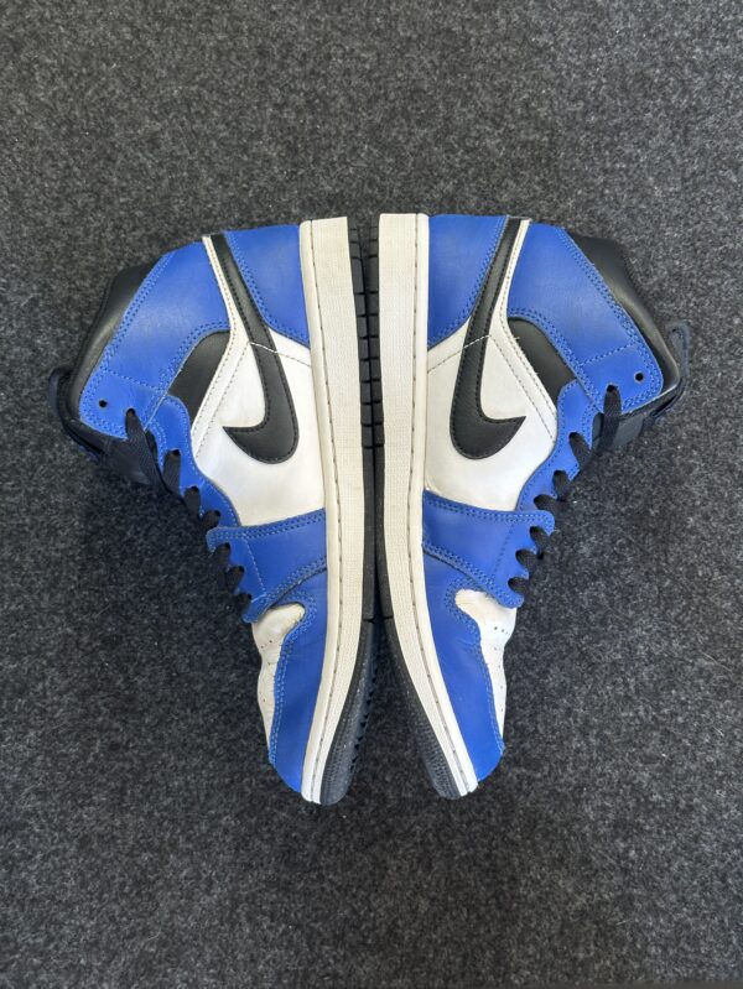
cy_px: 494
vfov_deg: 39.6
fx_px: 1373
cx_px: 372
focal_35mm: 48
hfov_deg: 30.3
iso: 160
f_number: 1.78
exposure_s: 1/50
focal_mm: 6.86
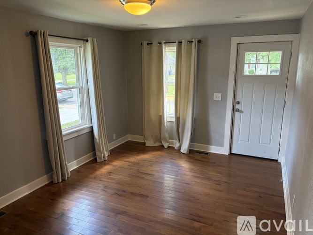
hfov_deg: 67.3
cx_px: 156
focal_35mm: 26
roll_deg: +0.5
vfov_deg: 53.0
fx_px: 235
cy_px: 118
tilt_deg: -12.5
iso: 160
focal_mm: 5.96
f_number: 1.6
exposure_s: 1/60
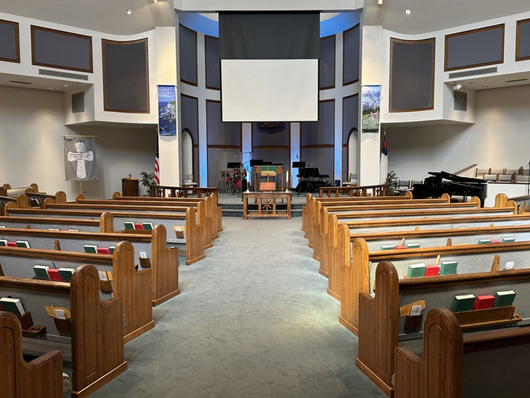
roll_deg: +0.0
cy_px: 190
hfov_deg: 59.9
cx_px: 279
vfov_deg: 46.8
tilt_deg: -3.0
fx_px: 459
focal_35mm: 30
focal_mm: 6.86
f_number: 1.78
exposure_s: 1/60
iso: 160
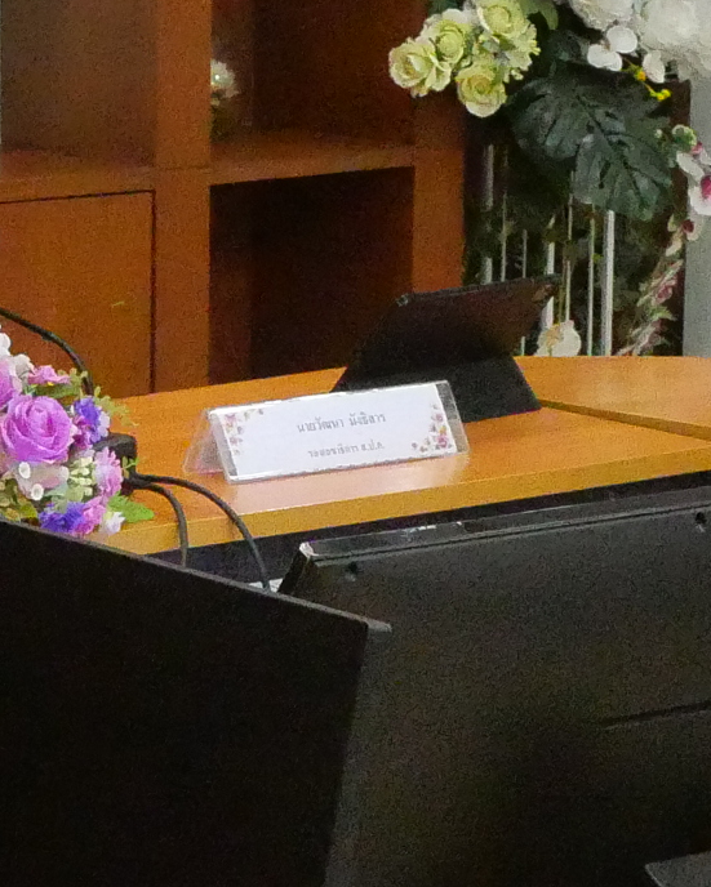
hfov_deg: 9.8
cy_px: 465
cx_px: 302
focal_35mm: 157
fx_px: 4127
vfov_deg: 12.3
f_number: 5.6
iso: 6400
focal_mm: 15
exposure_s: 1/160
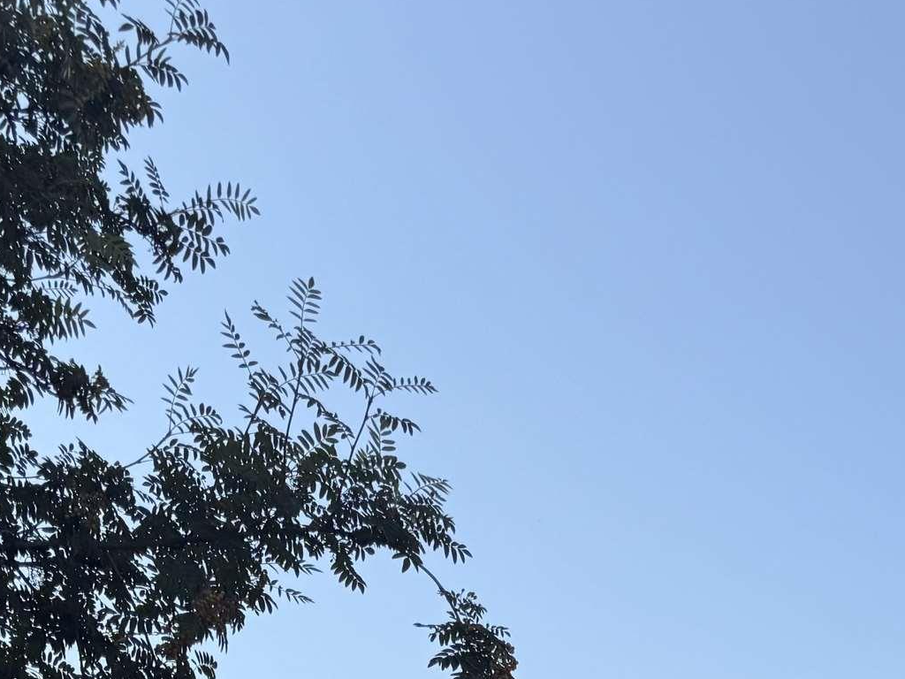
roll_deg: -0.6
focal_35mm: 72
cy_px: 942
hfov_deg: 26.0
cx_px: 837
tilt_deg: +12.4
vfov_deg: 18.6
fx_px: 1882
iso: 80
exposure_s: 1/3584
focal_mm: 6.76
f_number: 1.78
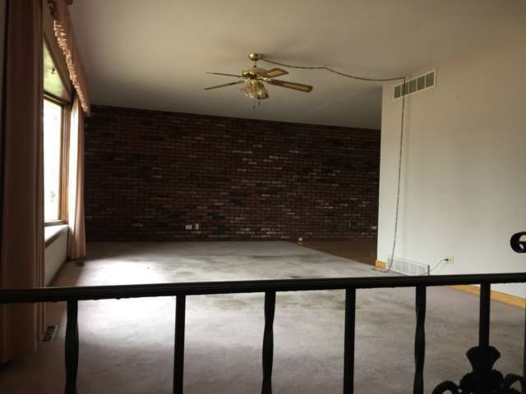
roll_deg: -2.4
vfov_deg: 48.2
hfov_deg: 61.7
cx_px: 263
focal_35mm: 29
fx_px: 441
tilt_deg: -1.3
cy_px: 197
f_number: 2.2
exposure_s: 1/30
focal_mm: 4.15
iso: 80
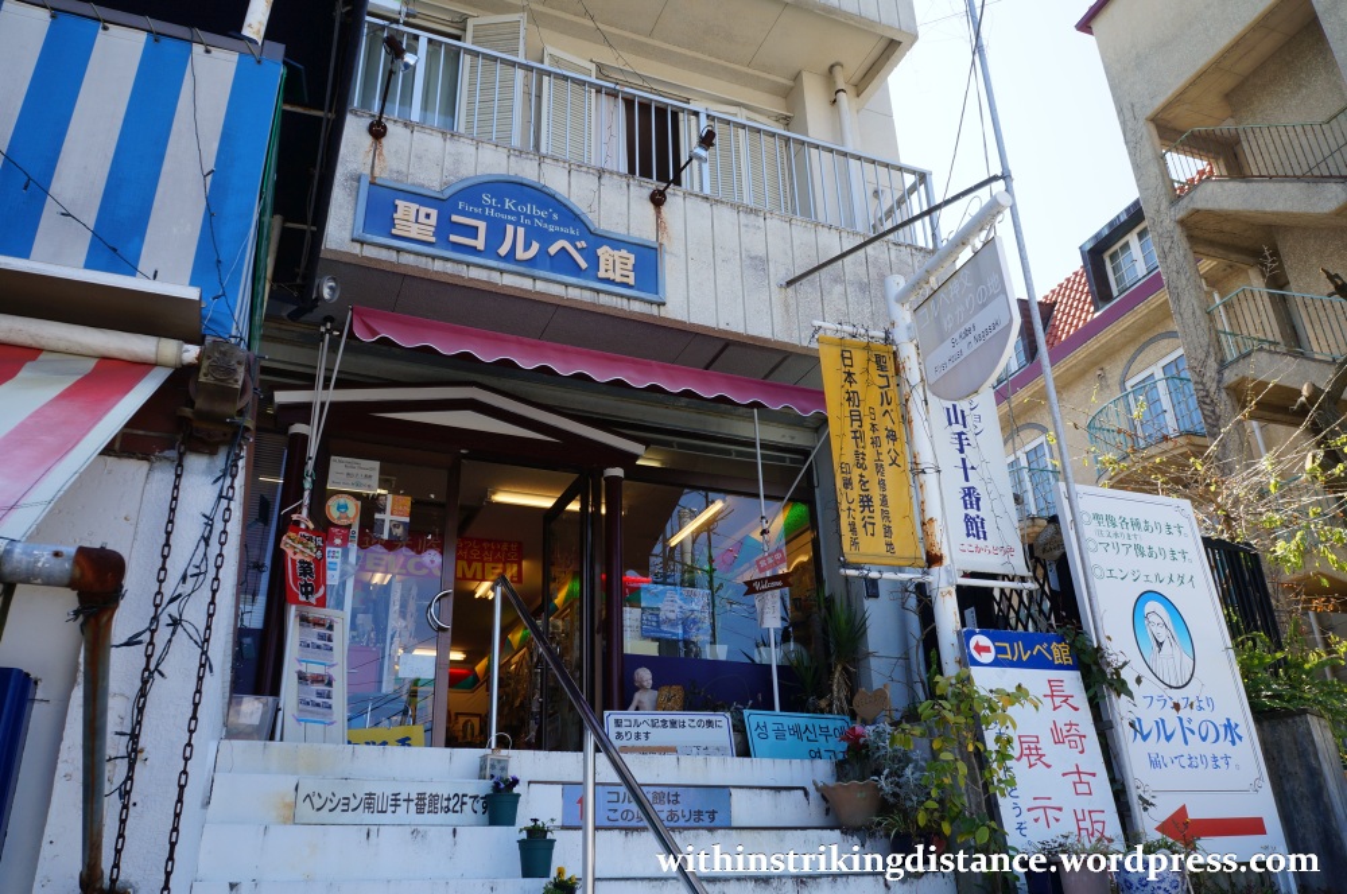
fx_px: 1009
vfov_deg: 47.8
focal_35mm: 27
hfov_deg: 67.4
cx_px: 674
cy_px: 447
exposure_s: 1/100
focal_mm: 18
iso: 200
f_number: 11
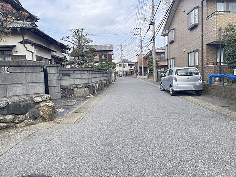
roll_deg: +4.0
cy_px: 88
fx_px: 177
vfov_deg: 53.1
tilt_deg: -2.1
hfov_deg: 67.3
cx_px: 118
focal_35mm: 26
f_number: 1.6
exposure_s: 1/1052
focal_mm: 4.2
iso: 32
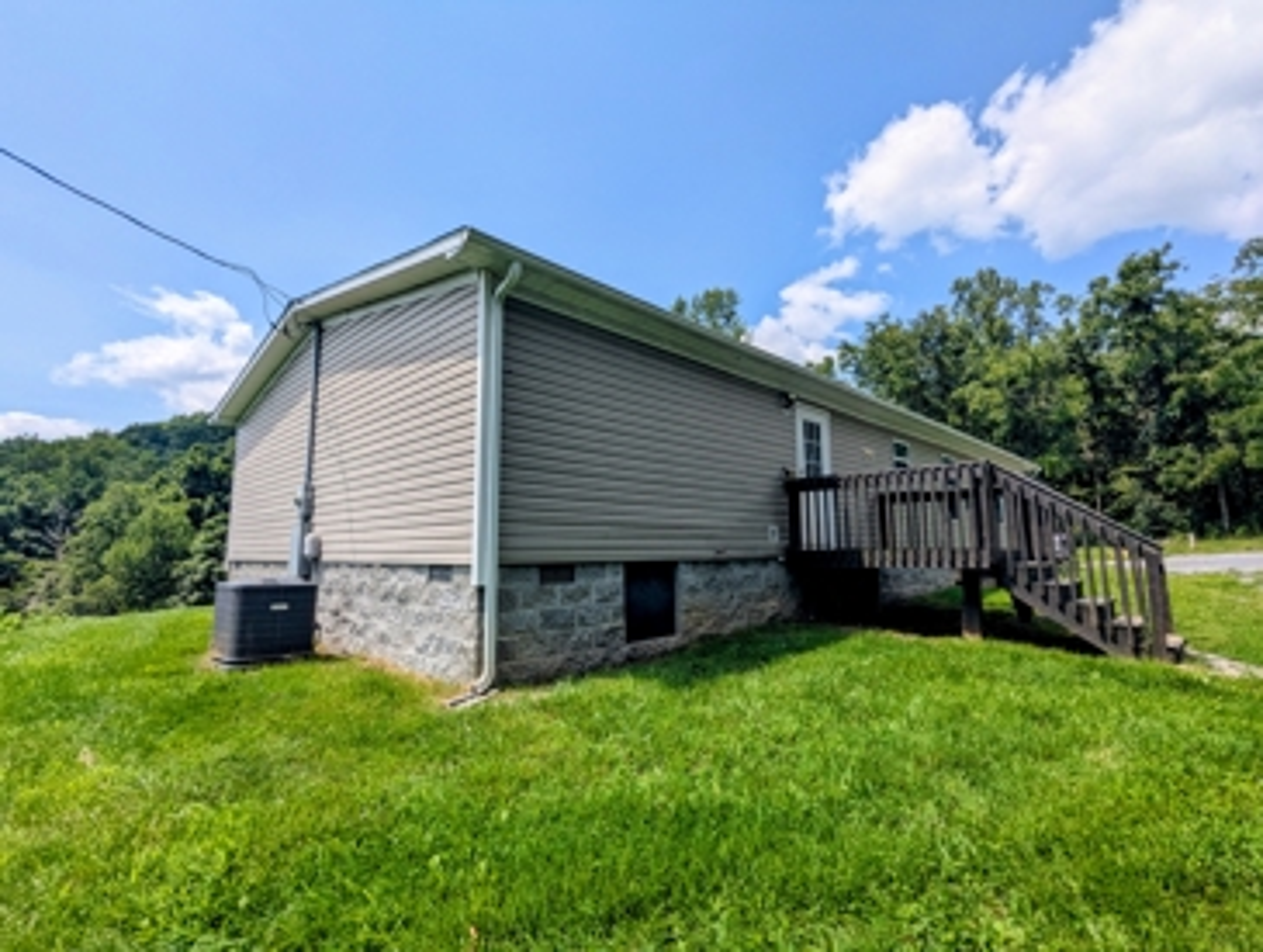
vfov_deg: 78.3
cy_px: 476
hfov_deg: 94.4
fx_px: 585
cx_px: 632
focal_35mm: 16
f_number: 2.2
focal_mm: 2.35
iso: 51
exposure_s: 1/1894
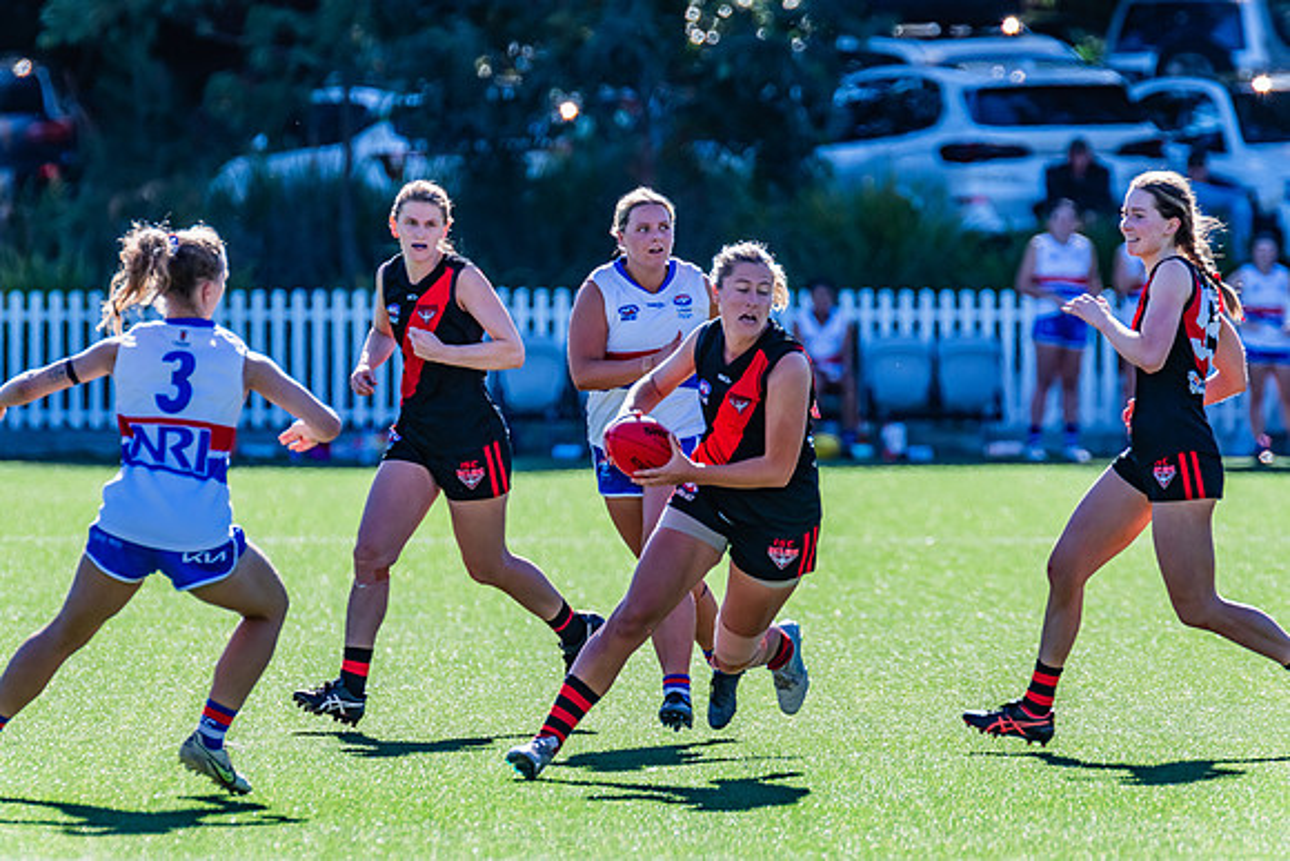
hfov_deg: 3.6
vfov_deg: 2.4
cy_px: 430
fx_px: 20276
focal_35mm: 566
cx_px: 645
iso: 800
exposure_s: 1/1250
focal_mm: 550
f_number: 9
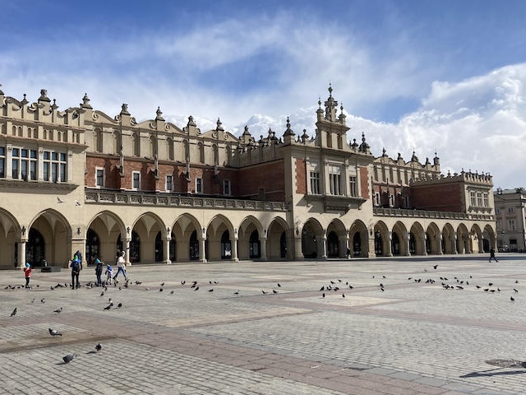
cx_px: 219
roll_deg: +0.8
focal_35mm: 35
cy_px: 196
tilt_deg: +5.9
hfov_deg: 52.4
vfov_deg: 40.7
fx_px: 532
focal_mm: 3.99
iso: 25
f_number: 1.8
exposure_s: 1/3436
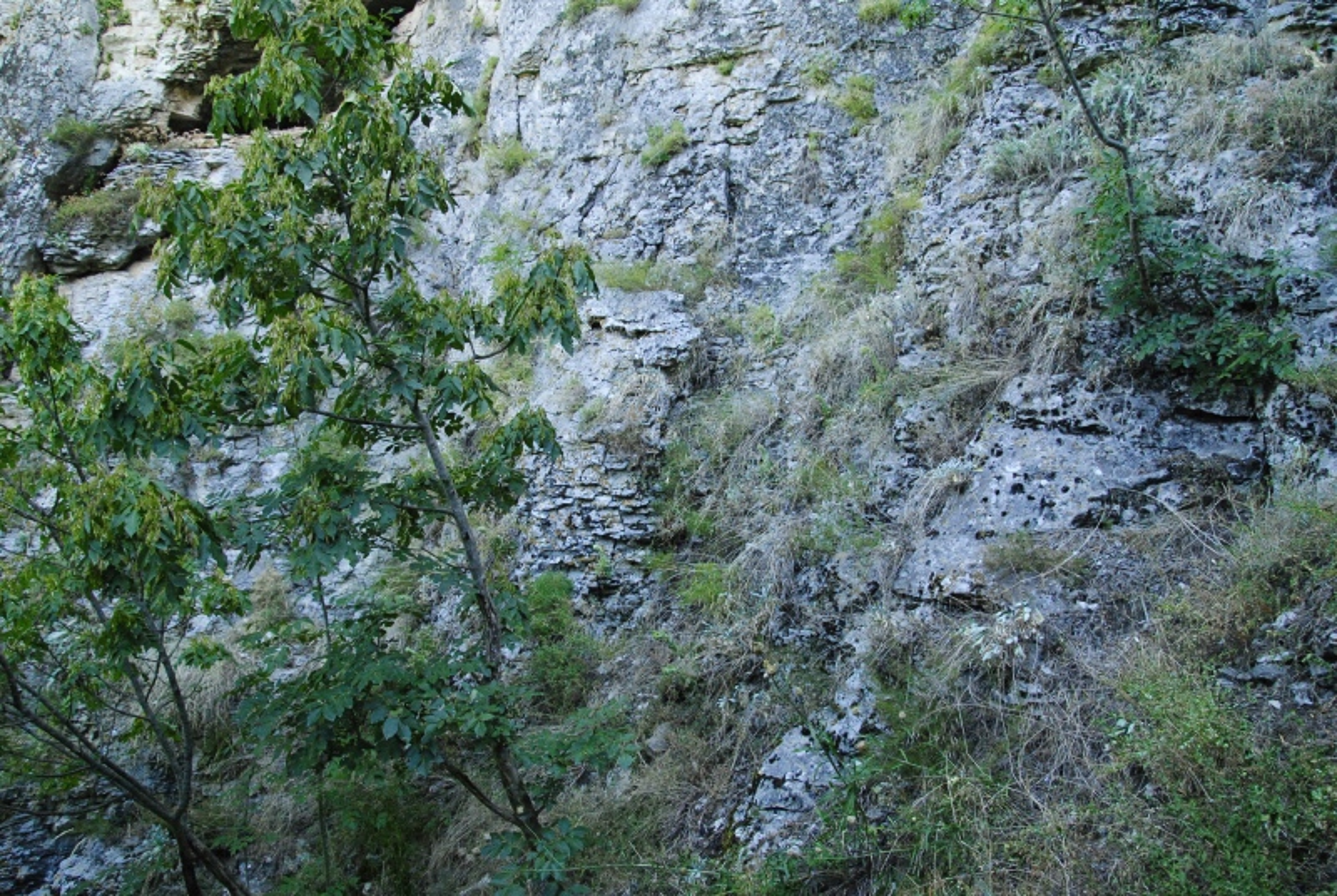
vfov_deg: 48.1
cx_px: 668
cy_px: 448
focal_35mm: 27
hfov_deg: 67.3
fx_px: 1004
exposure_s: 1/100
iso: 1600
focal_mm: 18
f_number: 7.1
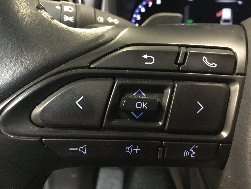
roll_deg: +1.5
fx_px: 225
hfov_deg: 58.4
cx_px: 126
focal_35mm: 31
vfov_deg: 45.4
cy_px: 94
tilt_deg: -28.0
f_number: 2.4
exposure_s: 1/17
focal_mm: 3.3
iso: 640
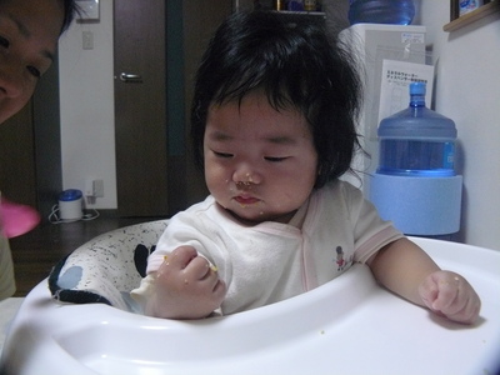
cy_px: 188
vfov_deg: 33.6
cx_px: 250
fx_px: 621
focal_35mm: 43
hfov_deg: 43.9
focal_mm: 7.1
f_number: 2.8
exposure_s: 1/25
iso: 400
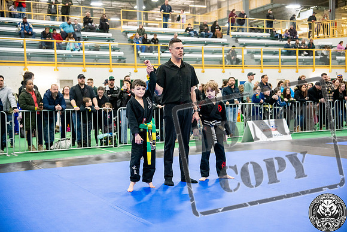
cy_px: 116
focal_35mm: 48
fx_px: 463
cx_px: 174
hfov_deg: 41.1
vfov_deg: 28.1
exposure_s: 1/400
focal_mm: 48
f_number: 2.8
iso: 4000
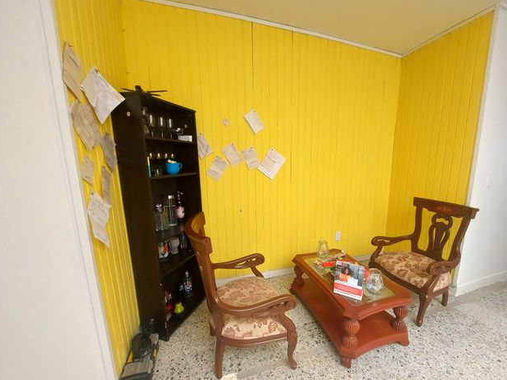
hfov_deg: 102.0
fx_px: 205
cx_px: 268
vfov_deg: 85.6
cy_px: 199
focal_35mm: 14
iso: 100
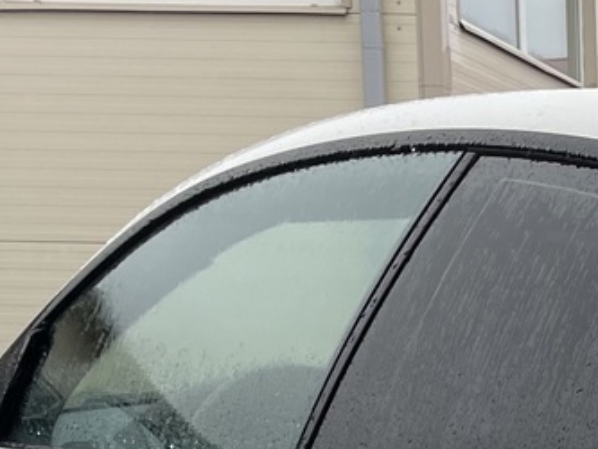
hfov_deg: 14.4
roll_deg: -0.8
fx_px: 2160
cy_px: 796
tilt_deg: -12.4
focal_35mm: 125
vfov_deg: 11.1
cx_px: 975
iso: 32
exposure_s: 1/264
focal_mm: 4.2
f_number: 1.6
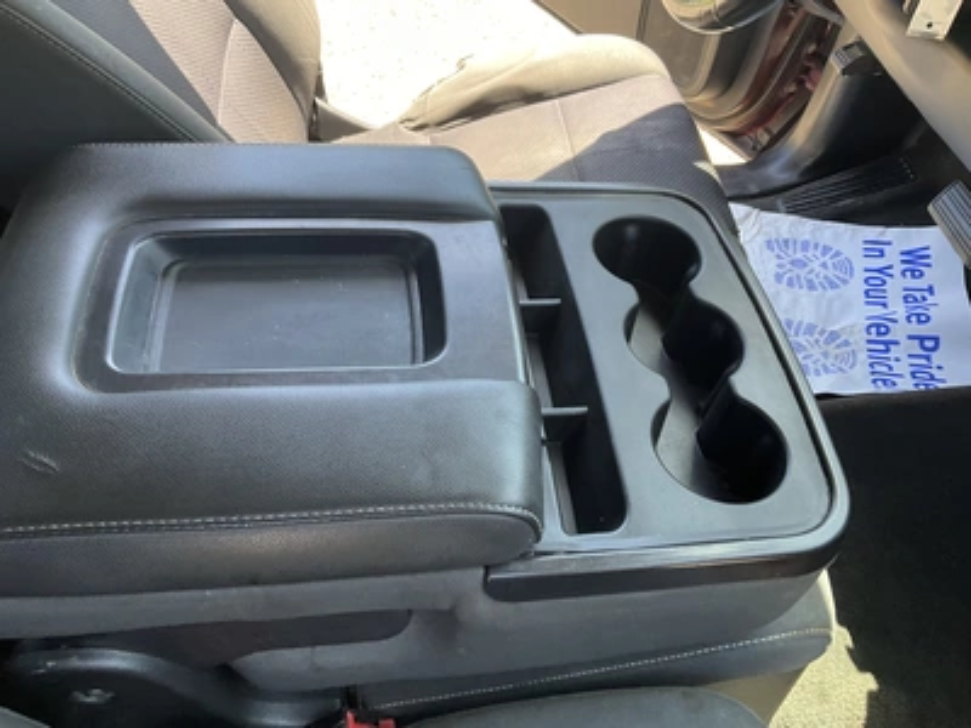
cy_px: 364
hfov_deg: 61.7
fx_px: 813
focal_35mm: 29
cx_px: 486
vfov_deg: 48.2
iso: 50
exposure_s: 1/122
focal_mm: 3
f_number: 1.8
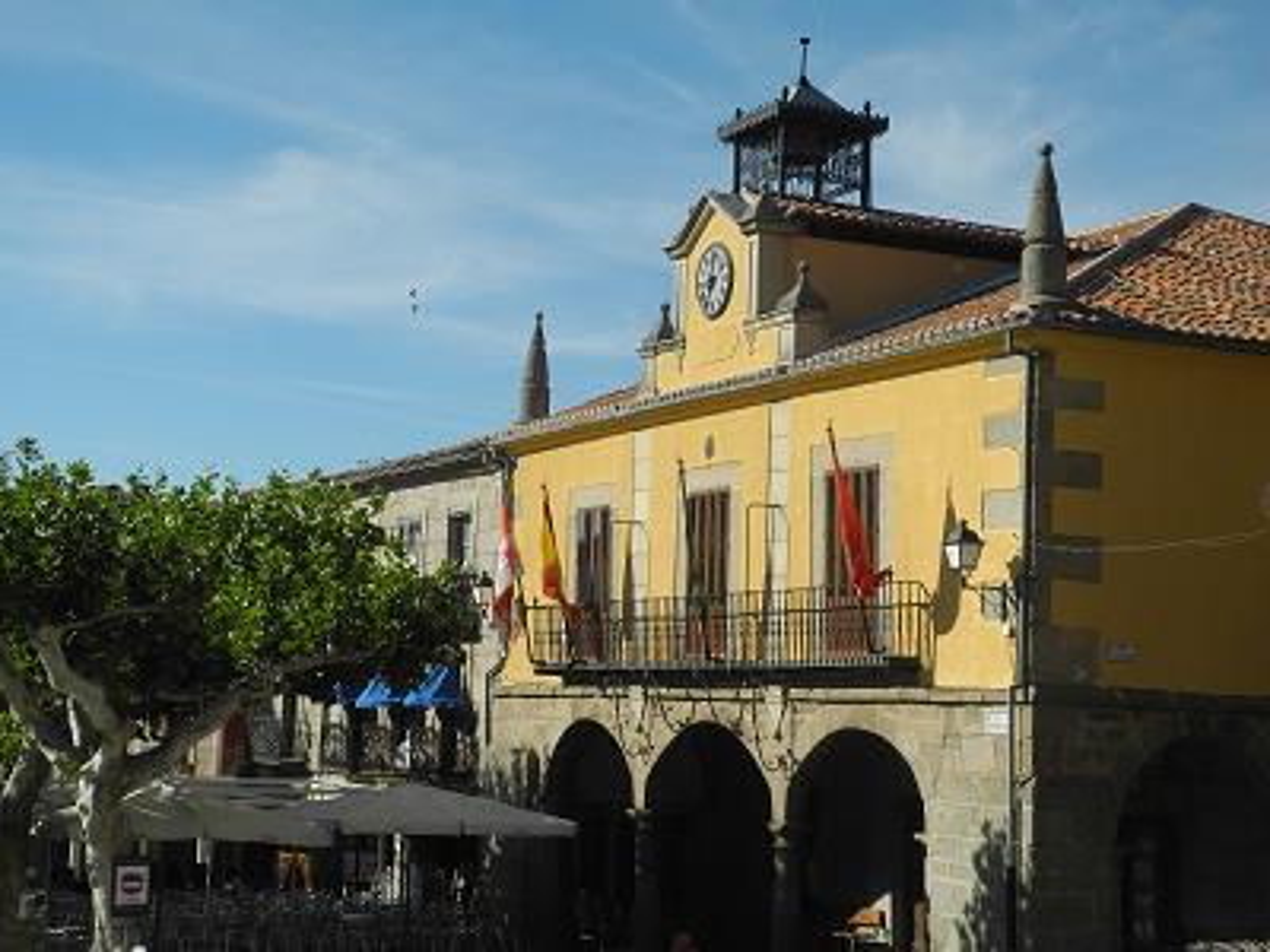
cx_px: 635
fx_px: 2495
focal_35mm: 68
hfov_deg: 28.6
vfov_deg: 21.6
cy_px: 476
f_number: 4.5
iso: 100
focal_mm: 14.5
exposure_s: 1/1000
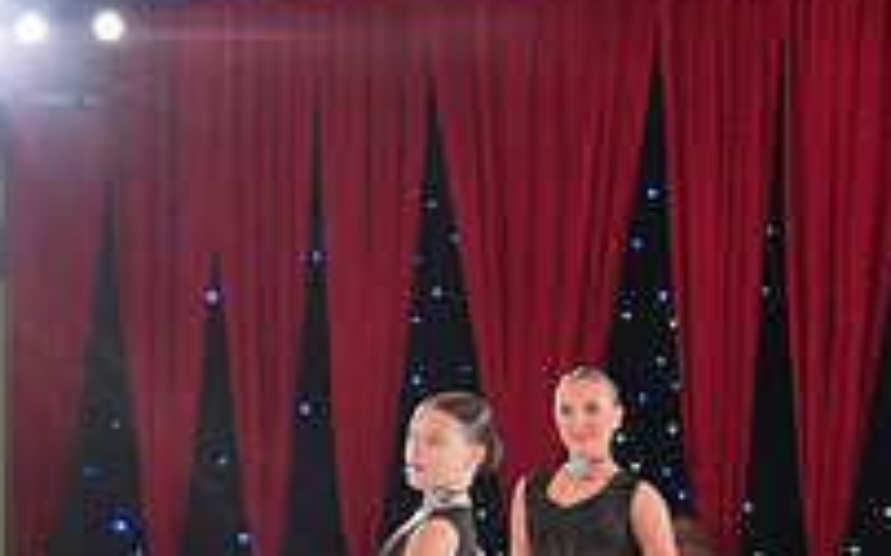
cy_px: 823
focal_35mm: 158
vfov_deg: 8.1
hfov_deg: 12.7
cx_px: 1257
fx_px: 3835
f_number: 5.6
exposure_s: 1/400
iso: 5000
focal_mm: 54
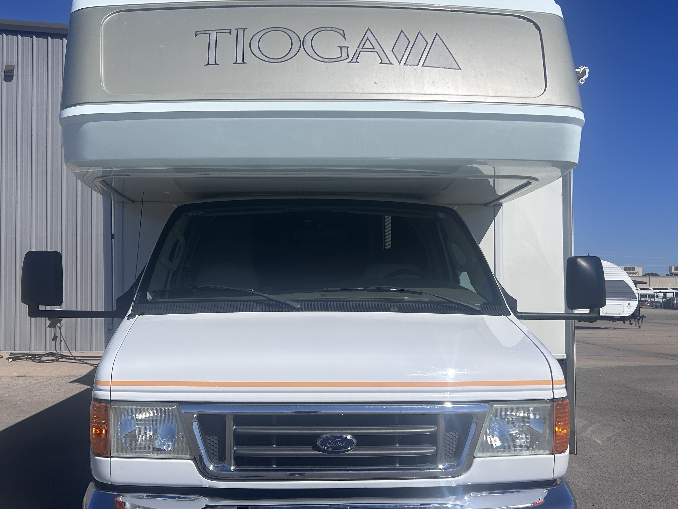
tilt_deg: +2.2
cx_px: 315
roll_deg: -0.4
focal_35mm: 39
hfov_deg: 47.8
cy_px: 282
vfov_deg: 36.8
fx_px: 764
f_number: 1.5
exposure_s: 1/11364
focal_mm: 5.7
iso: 50
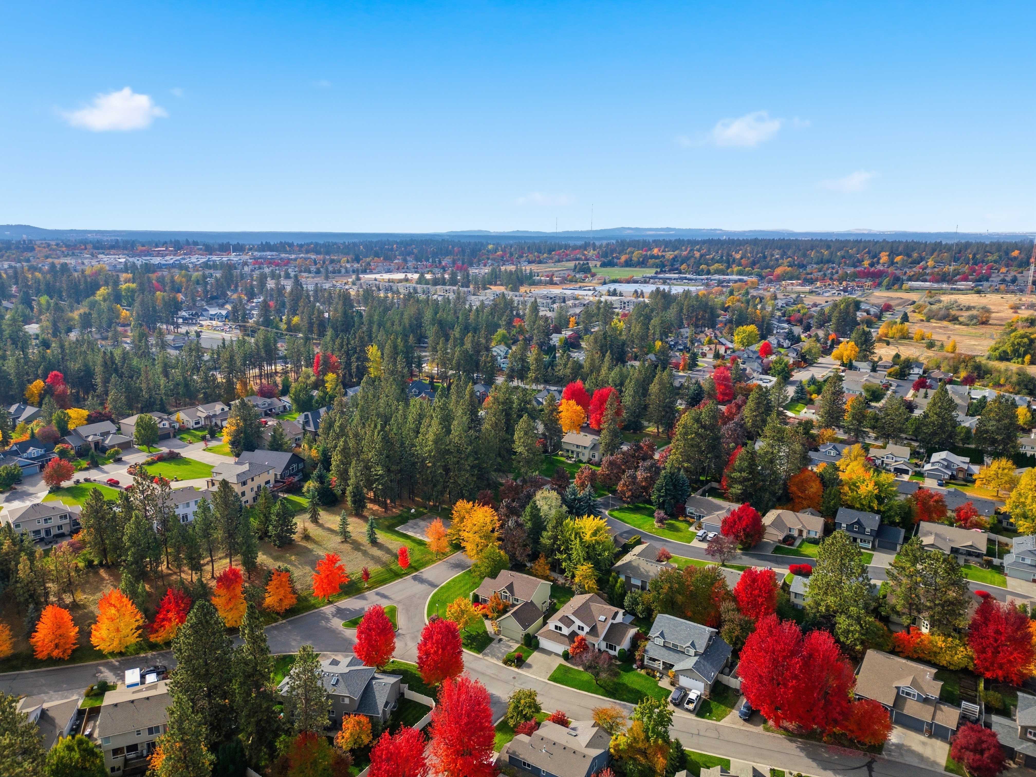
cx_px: 518
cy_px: 388
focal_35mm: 24
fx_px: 718
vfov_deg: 56.8
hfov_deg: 71.6
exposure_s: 1/4000
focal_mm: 6.7
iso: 100
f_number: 1.7
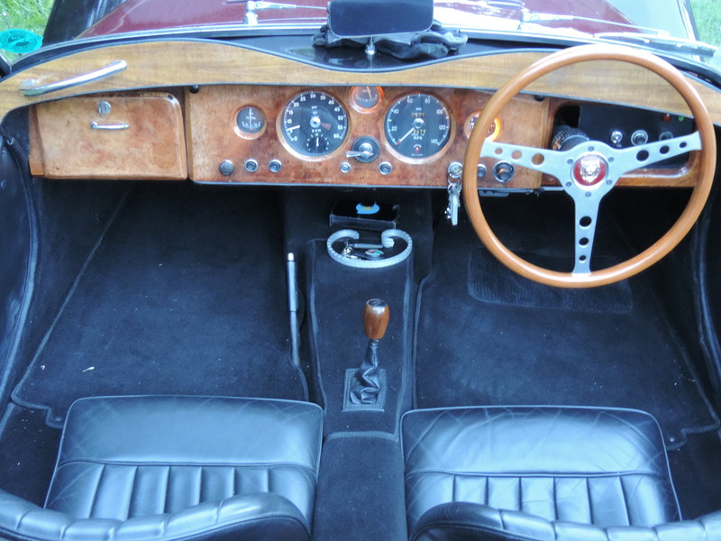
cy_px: 270
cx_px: 360
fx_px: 979
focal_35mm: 47
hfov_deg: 40.4
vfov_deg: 30.9
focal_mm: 8.3
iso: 800
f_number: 3.5
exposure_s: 1/3
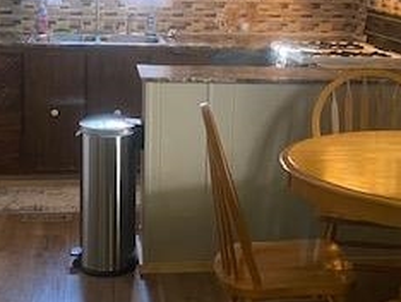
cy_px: 98
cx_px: 211
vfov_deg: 20.7
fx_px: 823
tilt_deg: -9.2
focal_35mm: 71
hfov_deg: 27.4
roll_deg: -0.2
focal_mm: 4.25
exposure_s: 1/60
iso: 400
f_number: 1.8
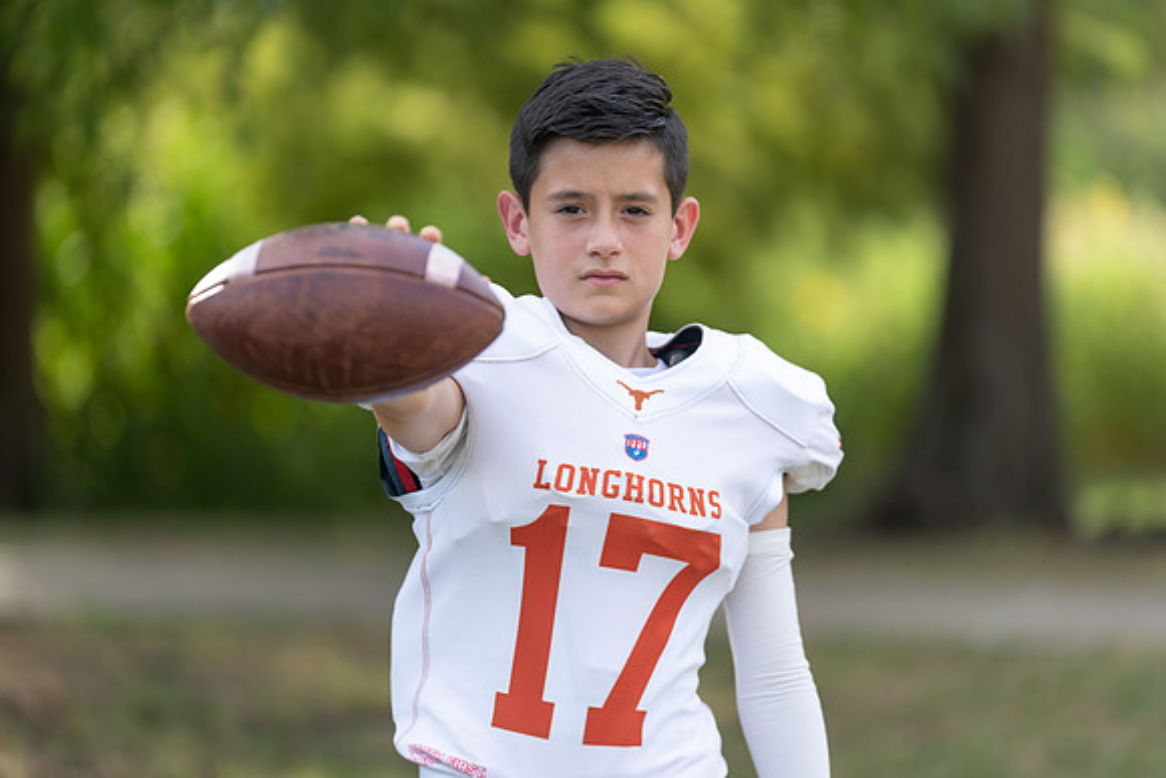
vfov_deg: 7.5
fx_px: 5896
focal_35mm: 182
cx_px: 583
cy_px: 389
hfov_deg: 11.3
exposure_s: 1/400
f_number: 2.8
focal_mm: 182
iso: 100
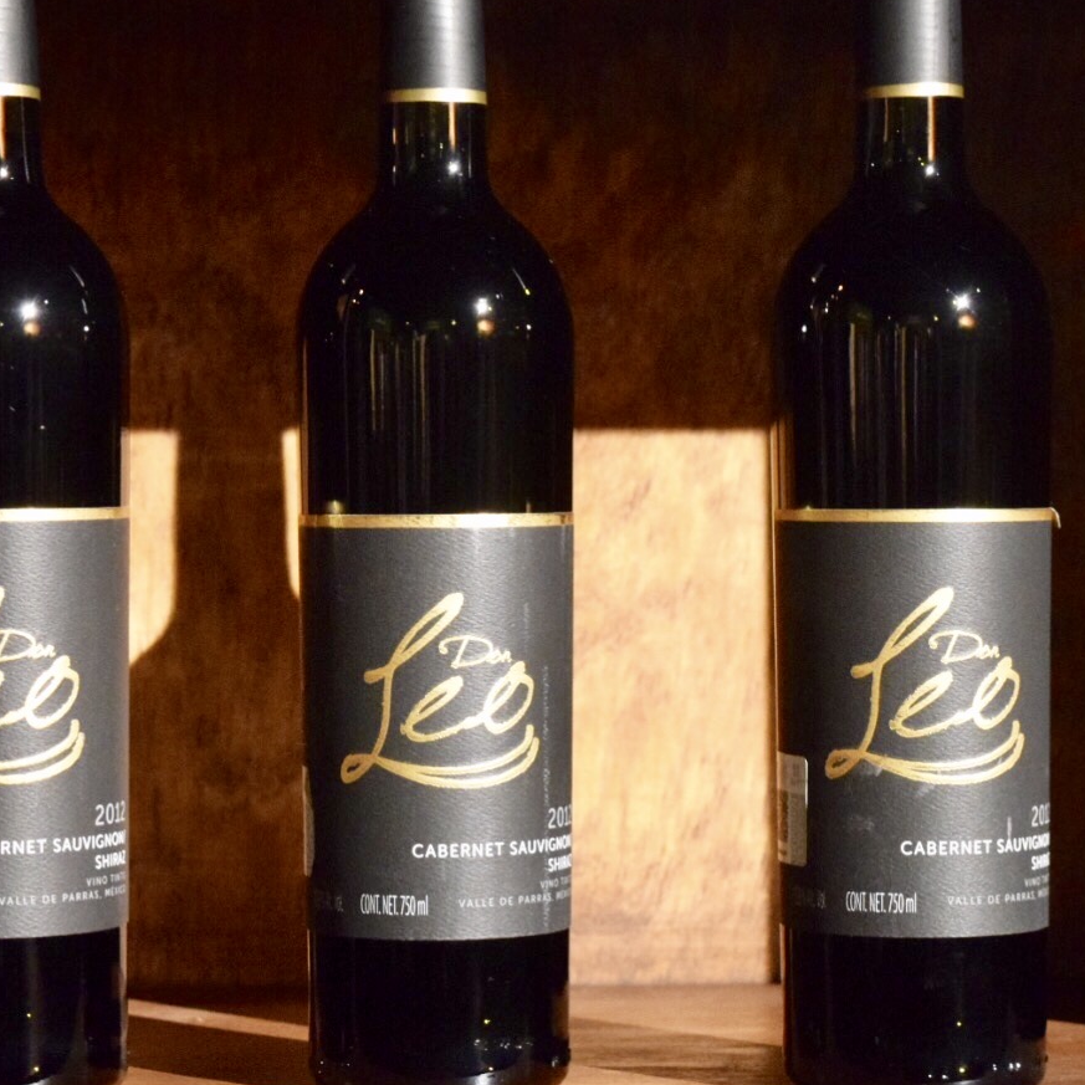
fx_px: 4362
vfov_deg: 14.2
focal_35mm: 123
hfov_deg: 14.2
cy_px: 515
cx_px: 457
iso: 6400
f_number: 5.6
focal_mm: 52
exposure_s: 1/30
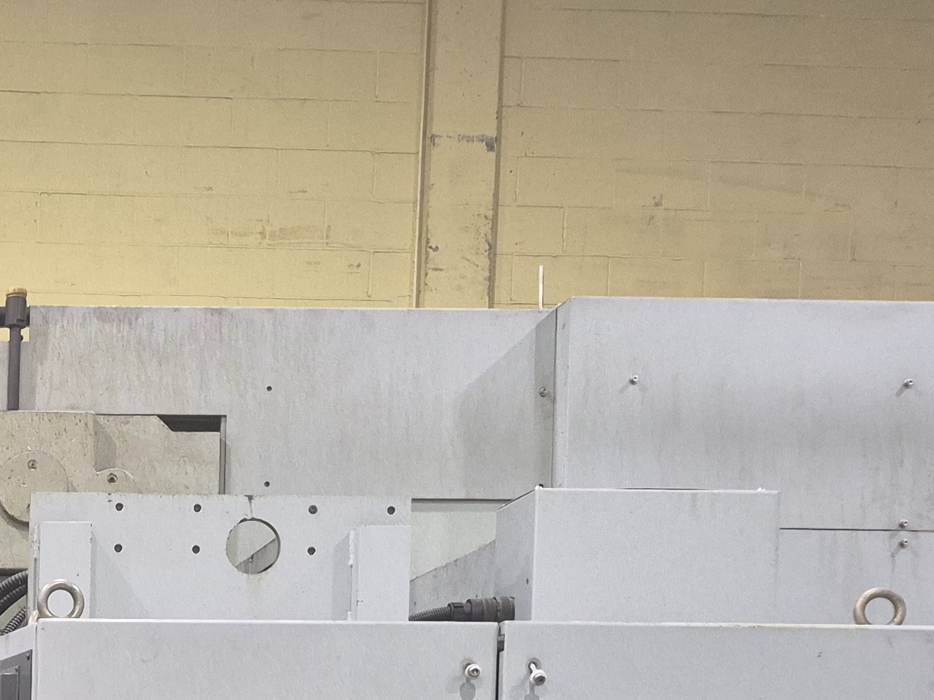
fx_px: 1942
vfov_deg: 18.7
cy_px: 952
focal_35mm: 72
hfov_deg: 24.9
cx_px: -124
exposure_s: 1/120
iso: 500
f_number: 1.8
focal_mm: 5.4
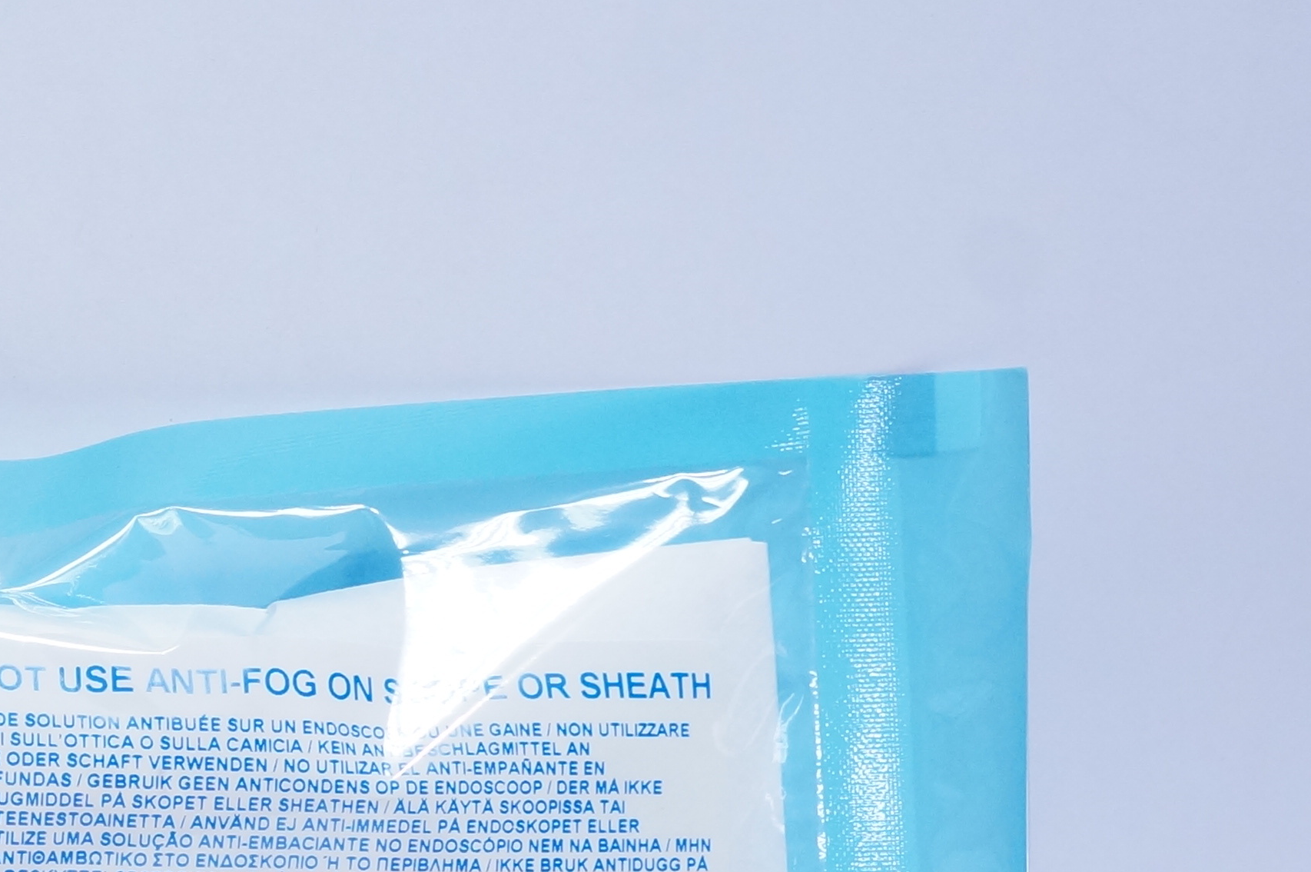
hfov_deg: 19.4
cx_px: -520
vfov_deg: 14.3
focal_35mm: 95
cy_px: 667
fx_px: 3456
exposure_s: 1/50
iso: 800
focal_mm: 22
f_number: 7.1
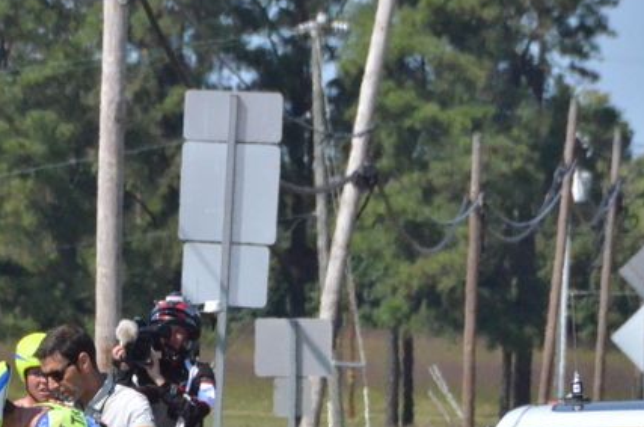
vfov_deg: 1.6
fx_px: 15070
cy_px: 527
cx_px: 106
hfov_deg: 2.4
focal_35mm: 844
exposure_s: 1/8000
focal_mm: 200
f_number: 11
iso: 3200
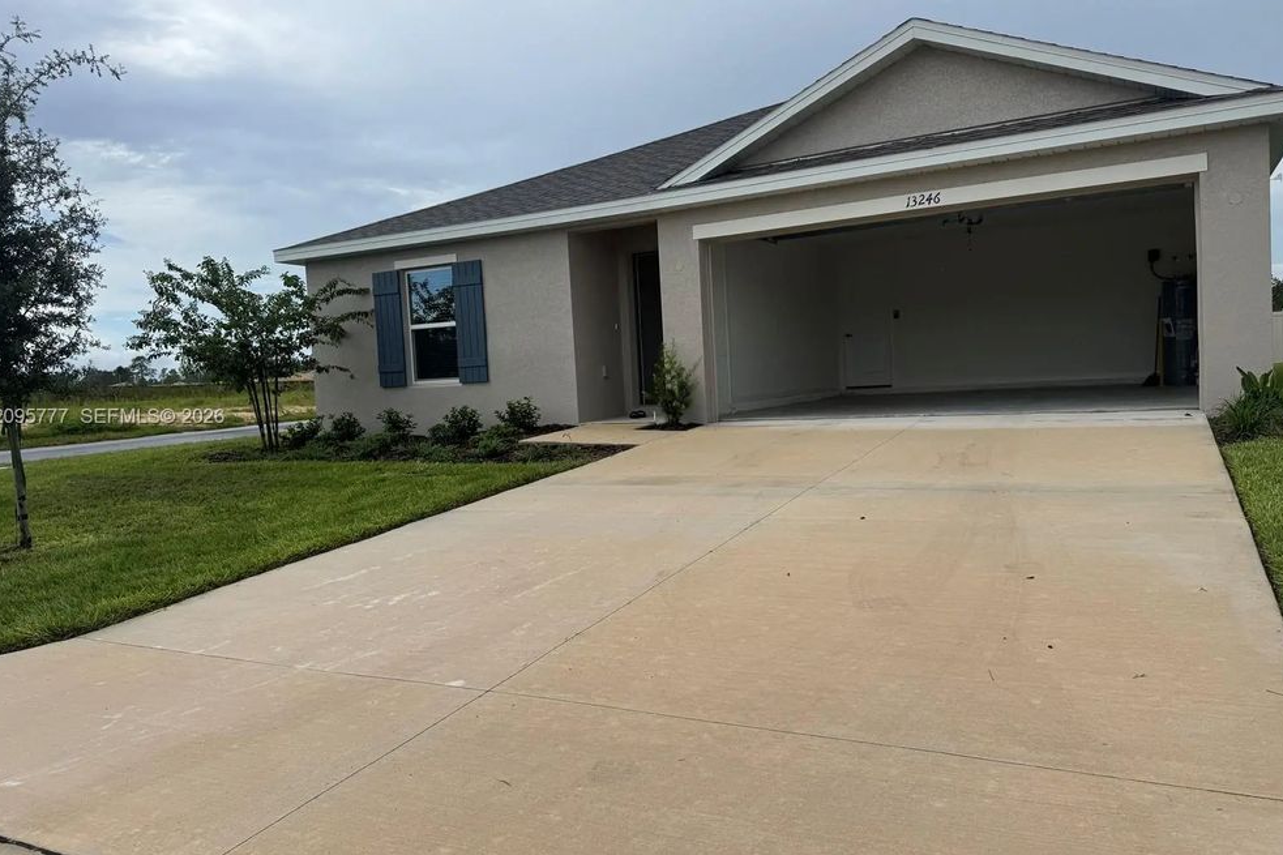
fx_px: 926
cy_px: 418
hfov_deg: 69.4
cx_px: 633
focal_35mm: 26
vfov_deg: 49.5
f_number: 1.78
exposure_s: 1/5814
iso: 80
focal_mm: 6.76
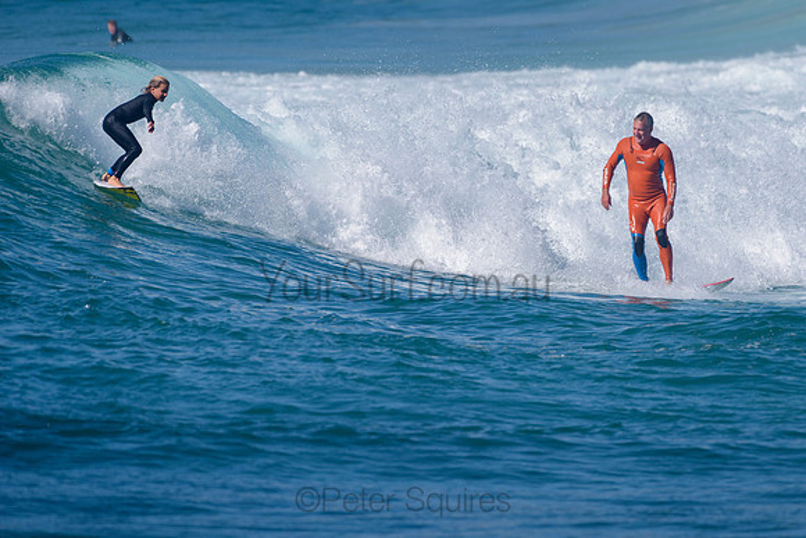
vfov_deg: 2.2
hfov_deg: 3.4
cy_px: 219
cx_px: 494
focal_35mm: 613
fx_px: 13722
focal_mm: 500
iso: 110
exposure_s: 1/2000
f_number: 5.6
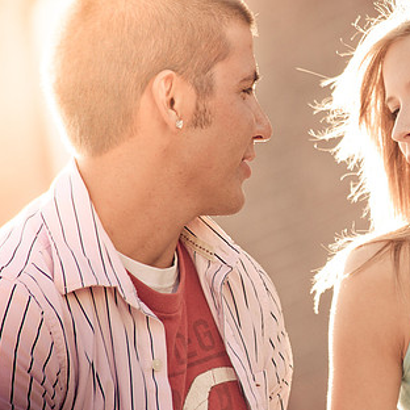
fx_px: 6365
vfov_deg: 3.7
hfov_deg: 3.7
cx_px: 368
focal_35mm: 475
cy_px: 243
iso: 200
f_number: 4
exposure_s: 1/320
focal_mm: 200
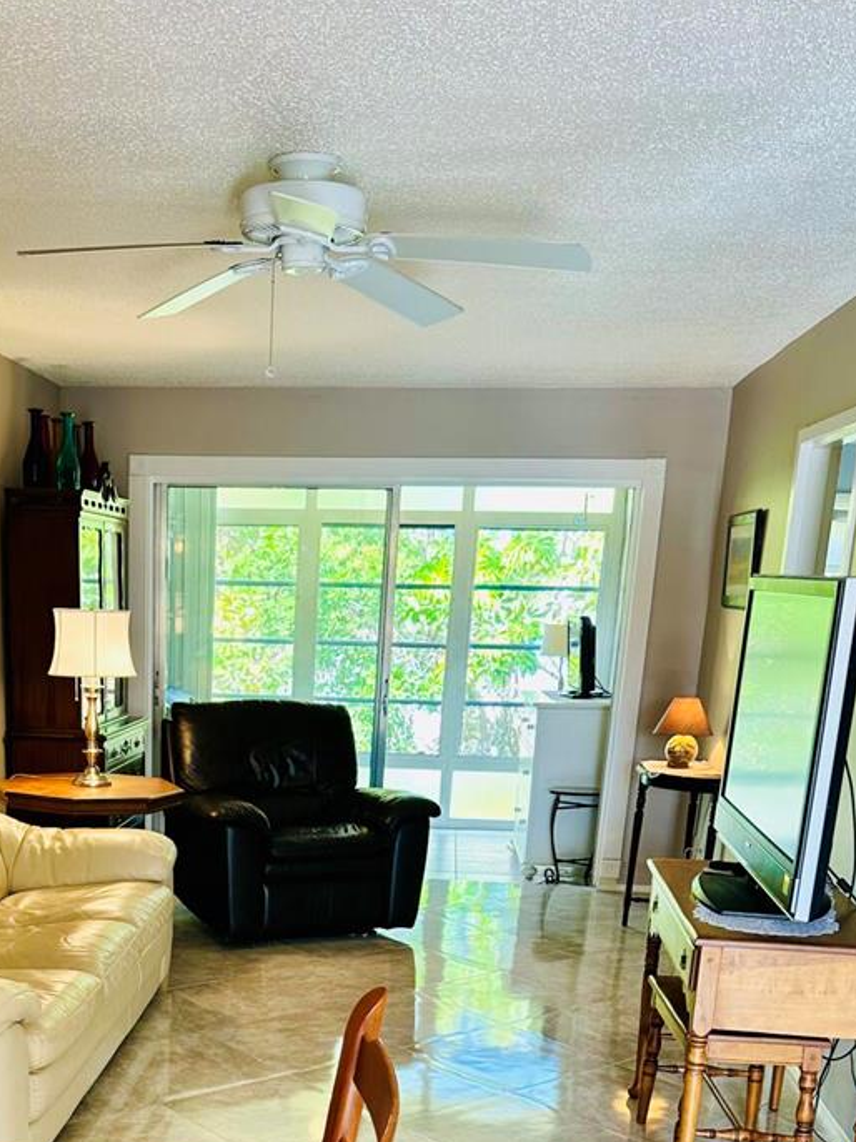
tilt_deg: -16.3
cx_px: 205
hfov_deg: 33.6
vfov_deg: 41.8
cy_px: 991
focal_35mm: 42
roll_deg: -2.1
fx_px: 1386
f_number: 1.78
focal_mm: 6.86
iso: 125
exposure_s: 1/120
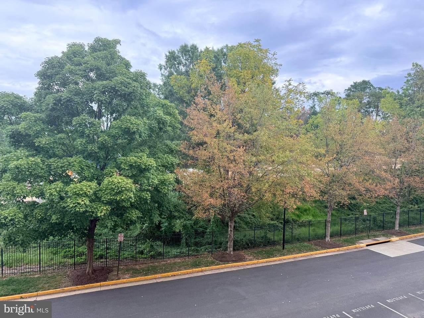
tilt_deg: -3.5
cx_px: 212
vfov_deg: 56.8
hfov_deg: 71.6
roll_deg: -0.5
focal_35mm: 24
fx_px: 294
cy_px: 159
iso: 100
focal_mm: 6.76
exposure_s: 1/702
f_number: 1.78
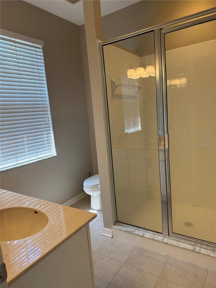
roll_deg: +4.4
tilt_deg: -9.6
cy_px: 144
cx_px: 108
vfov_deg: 71.6
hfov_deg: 56.8
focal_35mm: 24
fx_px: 200
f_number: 1.78
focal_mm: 6.76
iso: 125
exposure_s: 1/120
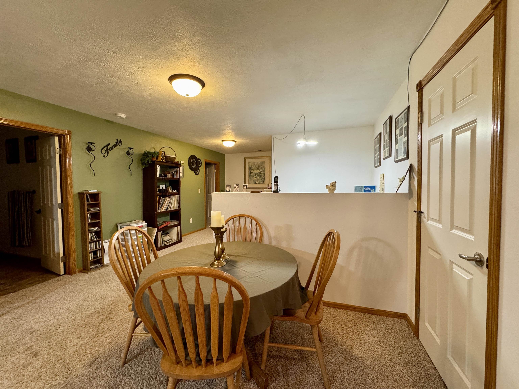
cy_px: 194
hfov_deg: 102.1
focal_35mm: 14
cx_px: 260
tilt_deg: -2.7
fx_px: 210
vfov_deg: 85.7
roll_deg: +0.2
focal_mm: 2.22
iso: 250
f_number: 2.2
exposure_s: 1/60
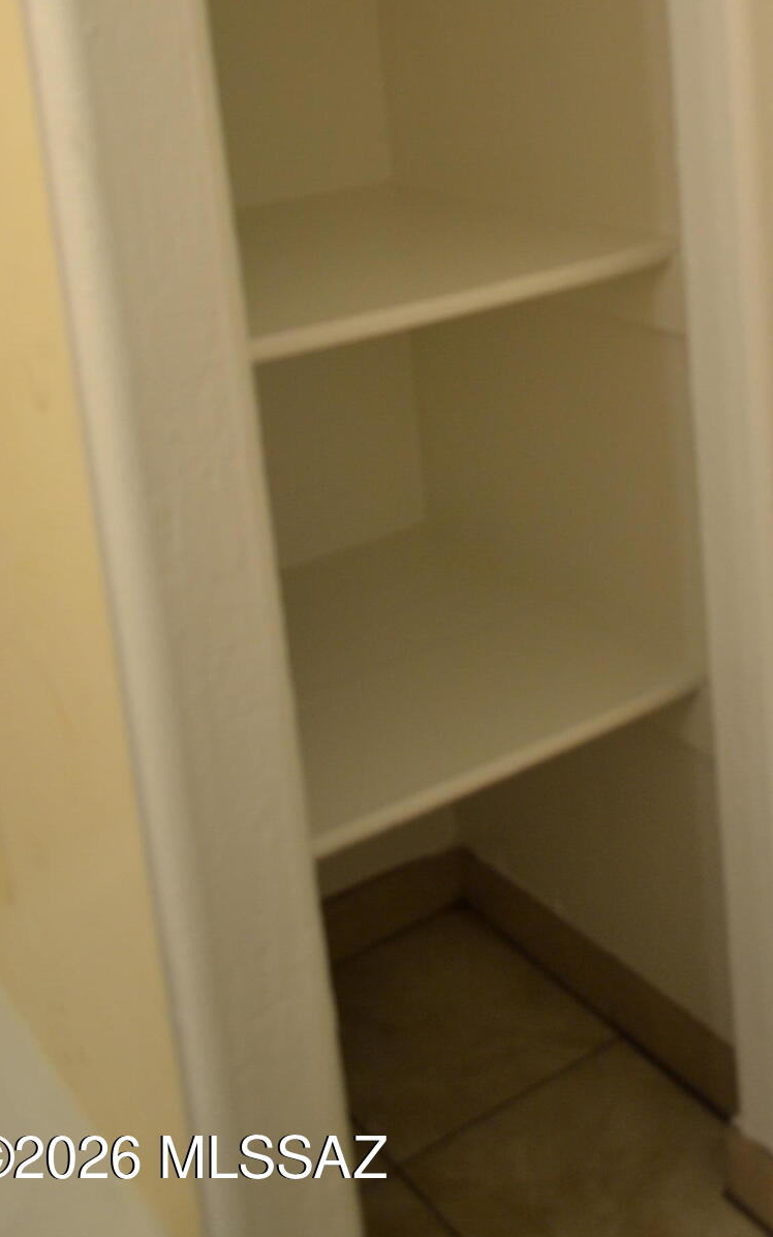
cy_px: 218
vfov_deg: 41.3
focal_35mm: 46
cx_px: 654
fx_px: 1550
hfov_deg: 27.3
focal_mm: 18
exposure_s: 1/60
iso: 500
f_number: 3.5
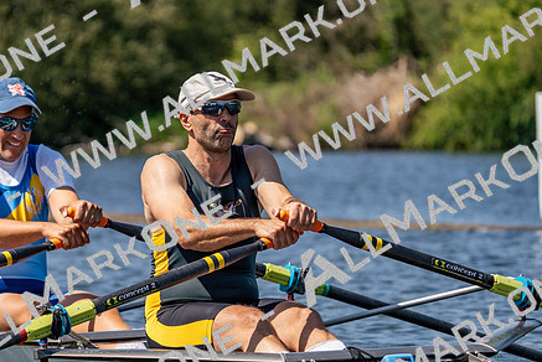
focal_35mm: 301
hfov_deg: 6.8
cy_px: 190
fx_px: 4535
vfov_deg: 4.6
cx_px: 195
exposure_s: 1/2000
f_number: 5.6
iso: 250
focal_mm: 227
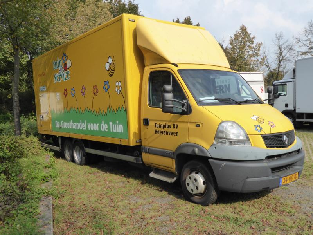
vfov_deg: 44.2
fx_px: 289
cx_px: 156
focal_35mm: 32
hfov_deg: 56.8
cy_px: 118
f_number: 4
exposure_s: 1/800
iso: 200
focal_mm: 5.4
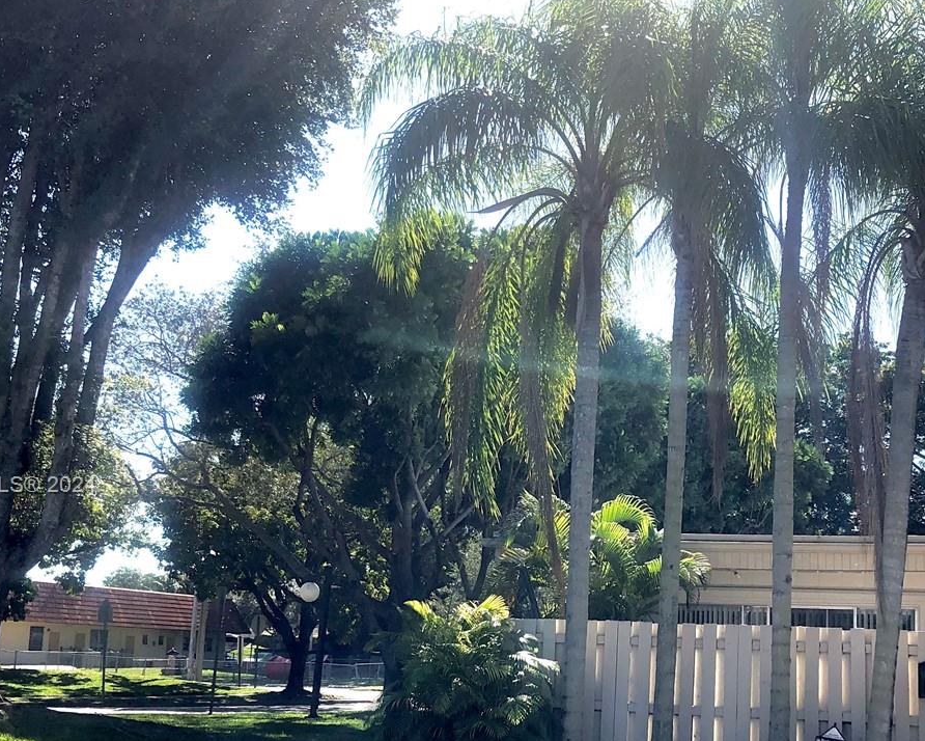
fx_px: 1342
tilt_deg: +7.7
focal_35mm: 49
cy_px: 487
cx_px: 594
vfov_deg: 30.6
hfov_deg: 37.7
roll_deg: -1.7
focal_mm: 3.99
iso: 20
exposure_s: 1/1675
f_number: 1.8
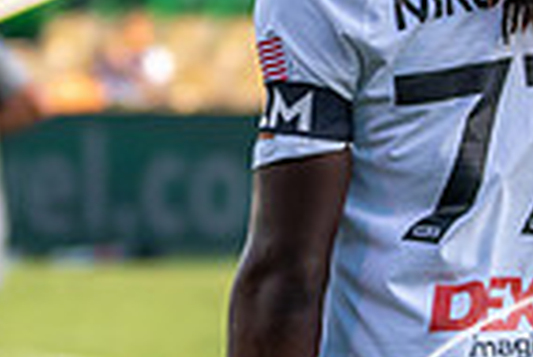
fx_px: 16836
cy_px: 118
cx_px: 221
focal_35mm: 1136
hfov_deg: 1.8
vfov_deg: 1.2
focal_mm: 185
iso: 800
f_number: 5.3
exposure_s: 1/1000
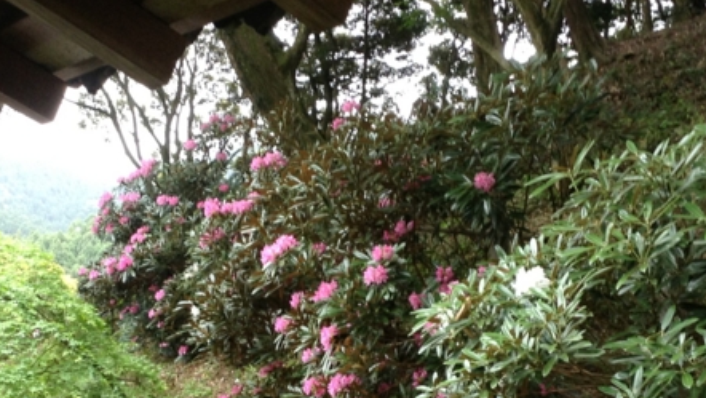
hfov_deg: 32.3
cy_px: 382
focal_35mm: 65
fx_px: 1217
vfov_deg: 18.2
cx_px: 318
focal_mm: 3.3
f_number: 2.4
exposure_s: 1/24
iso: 40
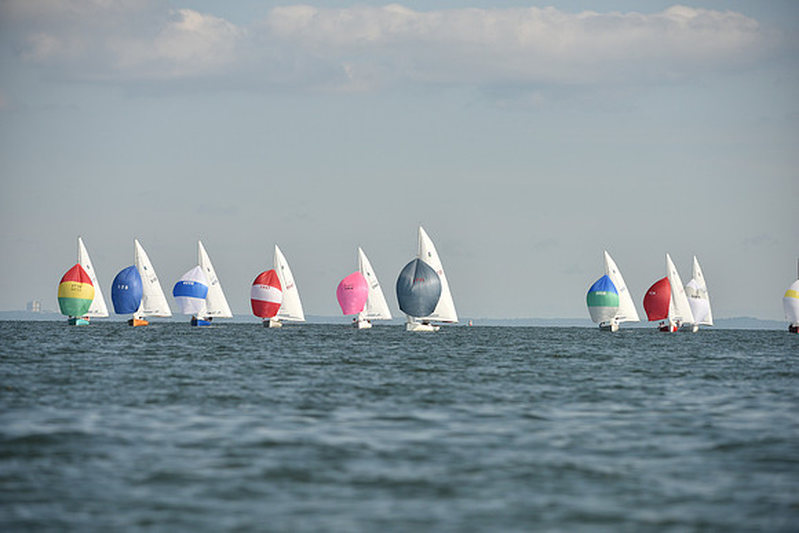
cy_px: 266
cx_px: 400
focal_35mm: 220
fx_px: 4884
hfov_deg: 9.4
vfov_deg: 6.2
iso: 250
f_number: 5
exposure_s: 1/2500
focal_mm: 220
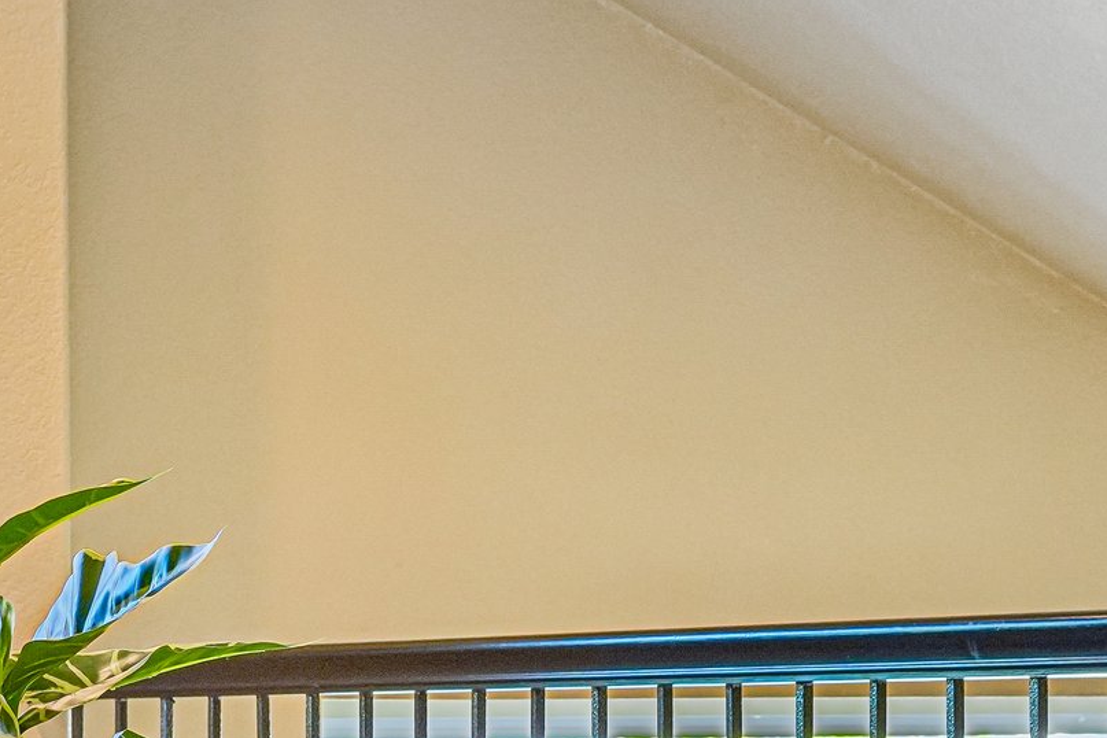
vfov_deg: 10.2
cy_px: 737
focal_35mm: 133
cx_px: 14
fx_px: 4098
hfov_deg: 15.1
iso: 400
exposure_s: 1/10
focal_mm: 35
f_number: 8
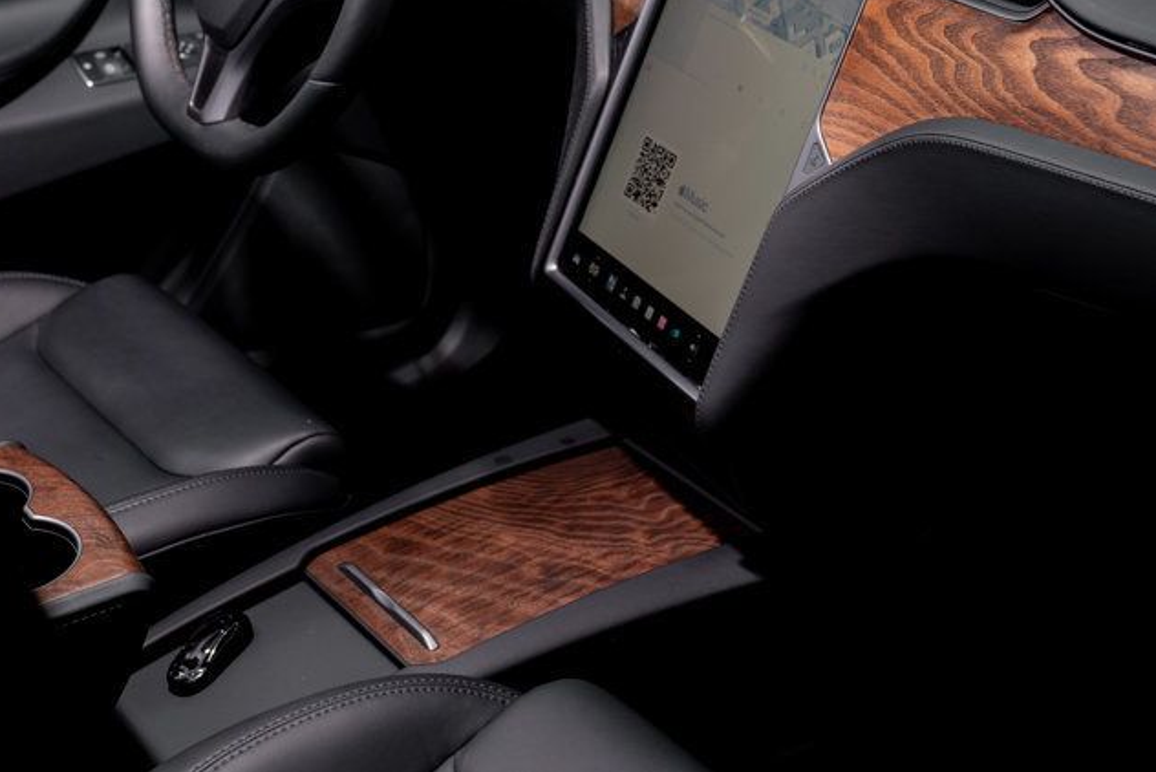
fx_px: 2184
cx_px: 536
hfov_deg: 29.6
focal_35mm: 68
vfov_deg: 19.8
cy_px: 151
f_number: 5
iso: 250
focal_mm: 42
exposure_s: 1/50
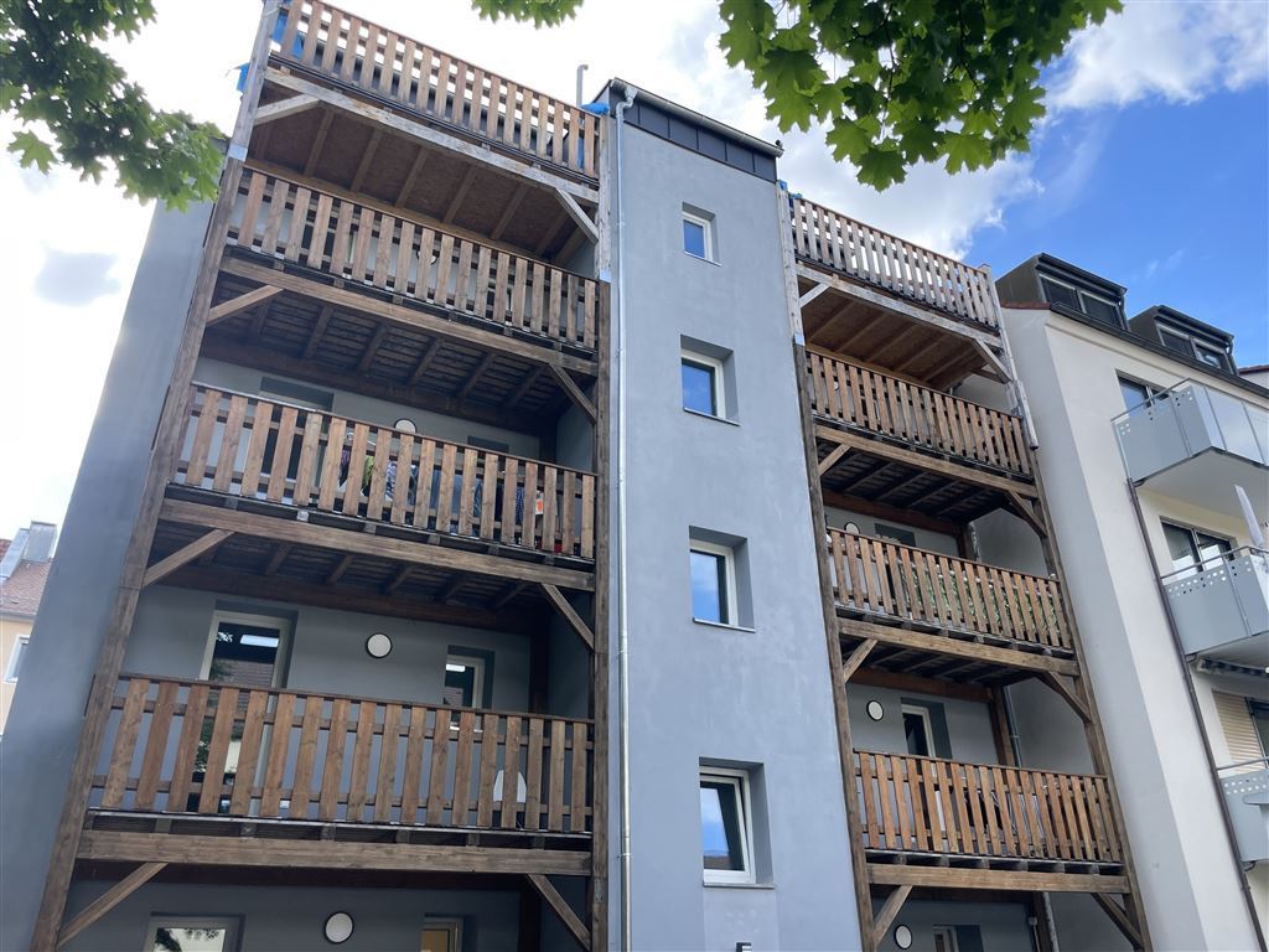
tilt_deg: +28.2
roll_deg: +1.4
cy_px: 476
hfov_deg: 67.3
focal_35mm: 26
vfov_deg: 53.1
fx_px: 953
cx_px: 634
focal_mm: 4.2
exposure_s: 1/469
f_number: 1.6
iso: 32
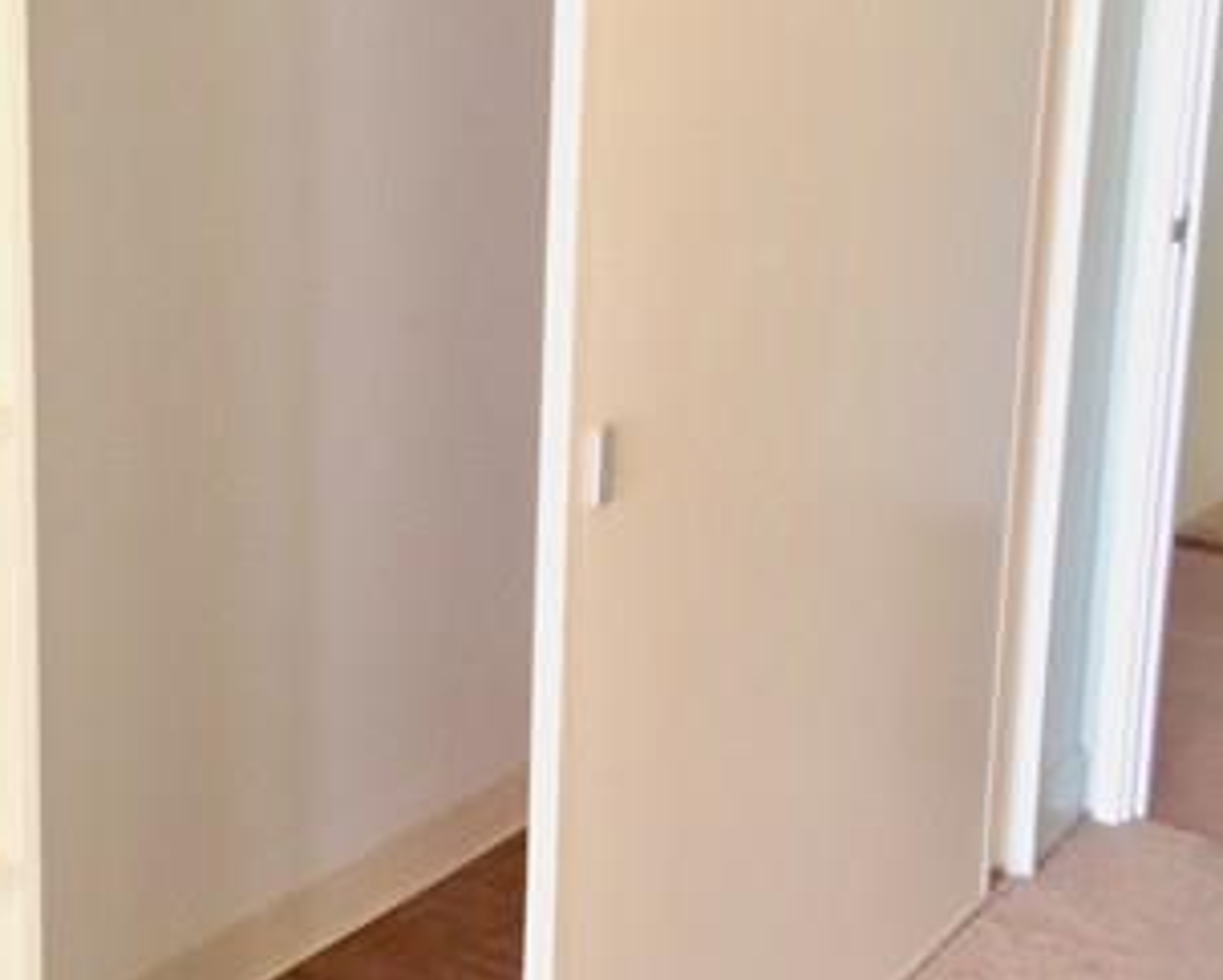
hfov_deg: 31.2
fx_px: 2173
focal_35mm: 60
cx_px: 397
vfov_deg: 25.3
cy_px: 373
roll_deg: -2.9
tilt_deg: -12.2
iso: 64
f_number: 2.2
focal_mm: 4.15
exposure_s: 1/15
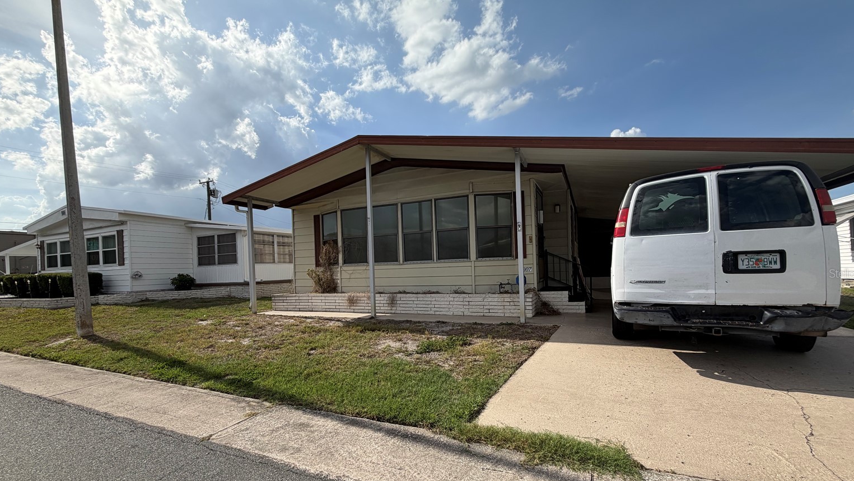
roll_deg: +2.5
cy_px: 273
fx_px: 362
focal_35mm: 16
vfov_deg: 66.8
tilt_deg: +0.2
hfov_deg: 99.4
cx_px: 434
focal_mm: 2.22
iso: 20
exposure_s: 1/1167
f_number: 2.2
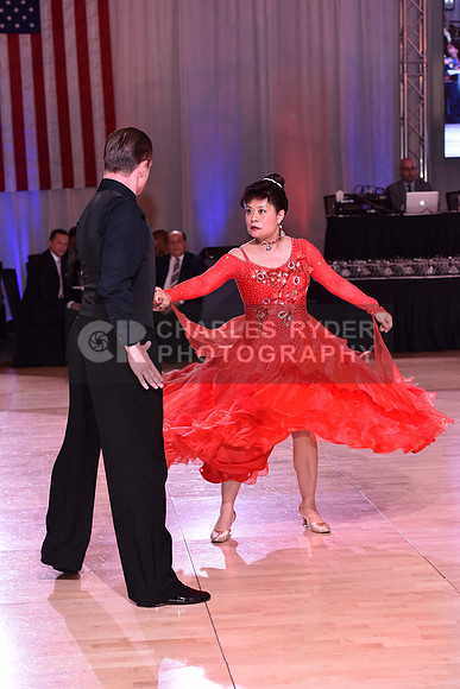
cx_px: 230
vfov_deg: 23.6
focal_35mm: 86
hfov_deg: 15.9
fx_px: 1647
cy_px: 344
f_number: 4.5
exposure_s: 1/250
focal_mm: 86
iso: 1600
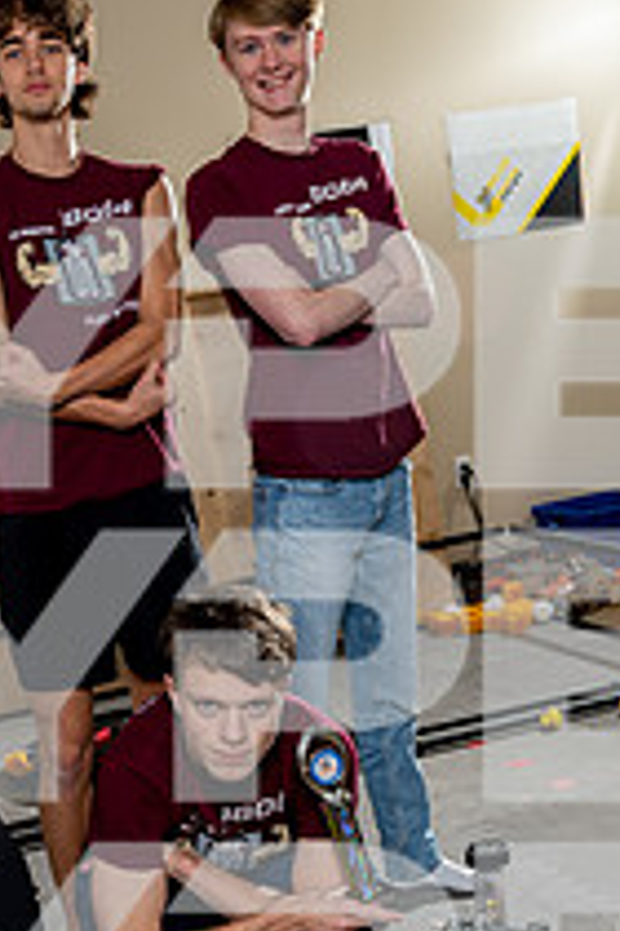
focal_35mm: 62
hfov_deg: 21.6
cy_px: 669
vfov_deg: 31.9
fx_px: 1602
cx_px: 124
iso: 100
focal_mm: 29
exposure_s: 1/250
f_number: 4.5
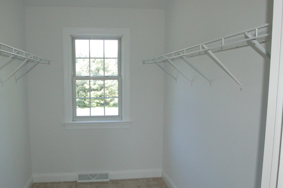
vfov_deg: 41.4
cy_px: 108
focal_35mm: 32
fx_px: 248
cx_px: 124
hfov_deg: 59.2
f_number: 9
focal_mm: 17
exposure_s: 1/100
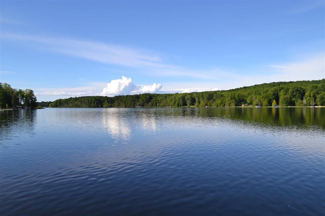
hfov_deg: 67.4
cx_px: 162
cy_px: 108
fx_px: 244
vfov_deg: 47.9
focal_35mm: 27
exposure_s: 1/250
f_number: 8
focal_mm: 18
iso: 100
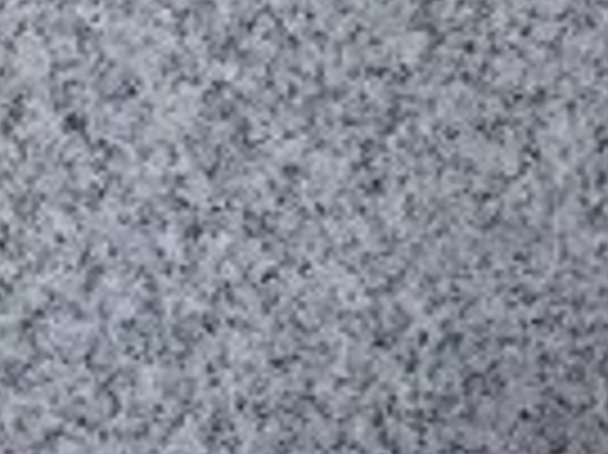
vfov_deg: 7.2
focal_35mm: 207
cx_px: 1991
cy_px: 371
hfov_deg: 7.9
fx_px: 3633
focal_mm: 3.3
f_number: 2.4
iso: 25
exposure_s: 1/429
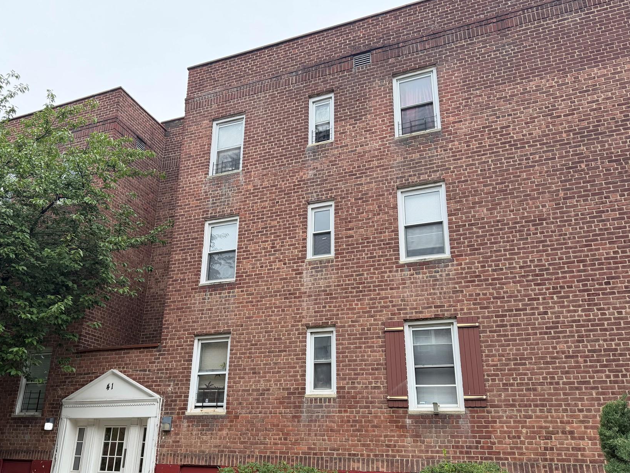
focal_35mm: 30
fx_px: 546
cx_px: 268
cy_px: 257
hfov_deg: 59.7
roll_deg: -2.1
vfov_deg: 46.8
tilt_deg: +21.4
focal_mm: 6.76
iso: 100
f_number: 1.78
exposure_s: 1/788
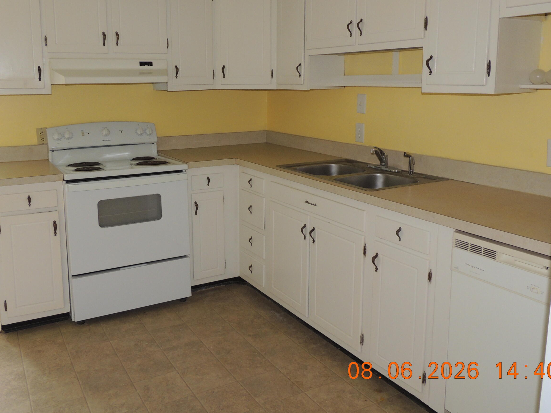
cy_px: 161
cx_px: 236
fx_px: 493
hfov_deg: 58.1
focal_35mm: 31
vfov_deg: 45.1
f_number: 3
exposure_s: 1/30
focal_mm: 4.3
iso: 200
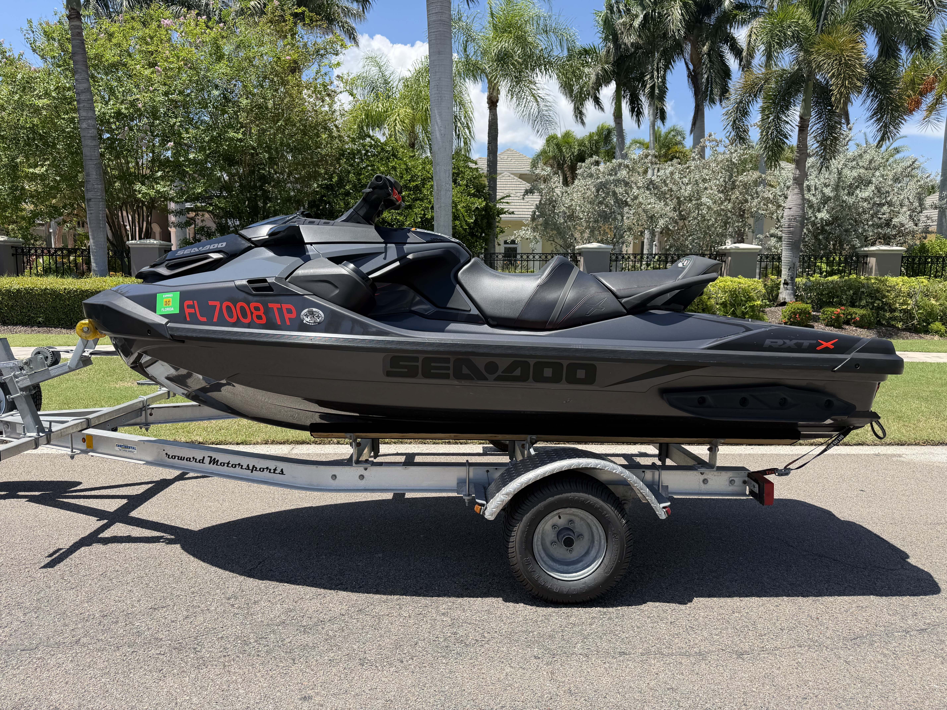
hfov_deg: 71.6
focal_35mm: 24
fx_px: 657
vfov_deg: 56.8
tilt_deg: -6.8
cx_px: 474
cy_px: 355
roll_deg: +0.1
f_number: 1.78
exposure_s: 1/2370
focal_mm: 6.76
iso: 80
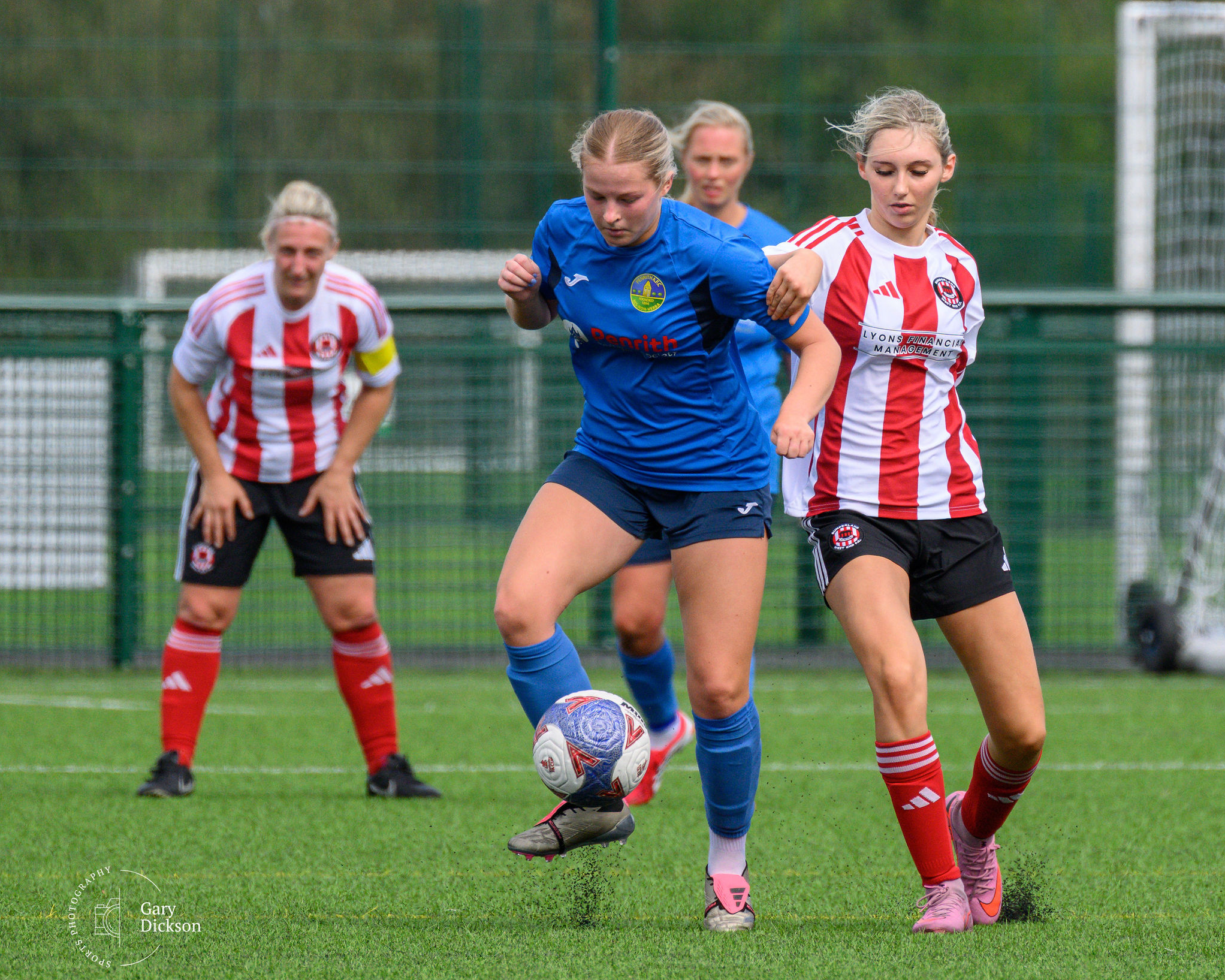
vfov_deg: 1.8
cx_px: 912
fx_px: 31613
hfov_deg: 2.2
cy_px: 99
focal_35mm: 872
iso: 640
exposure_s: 1/1600
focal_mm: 400
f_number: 5.6
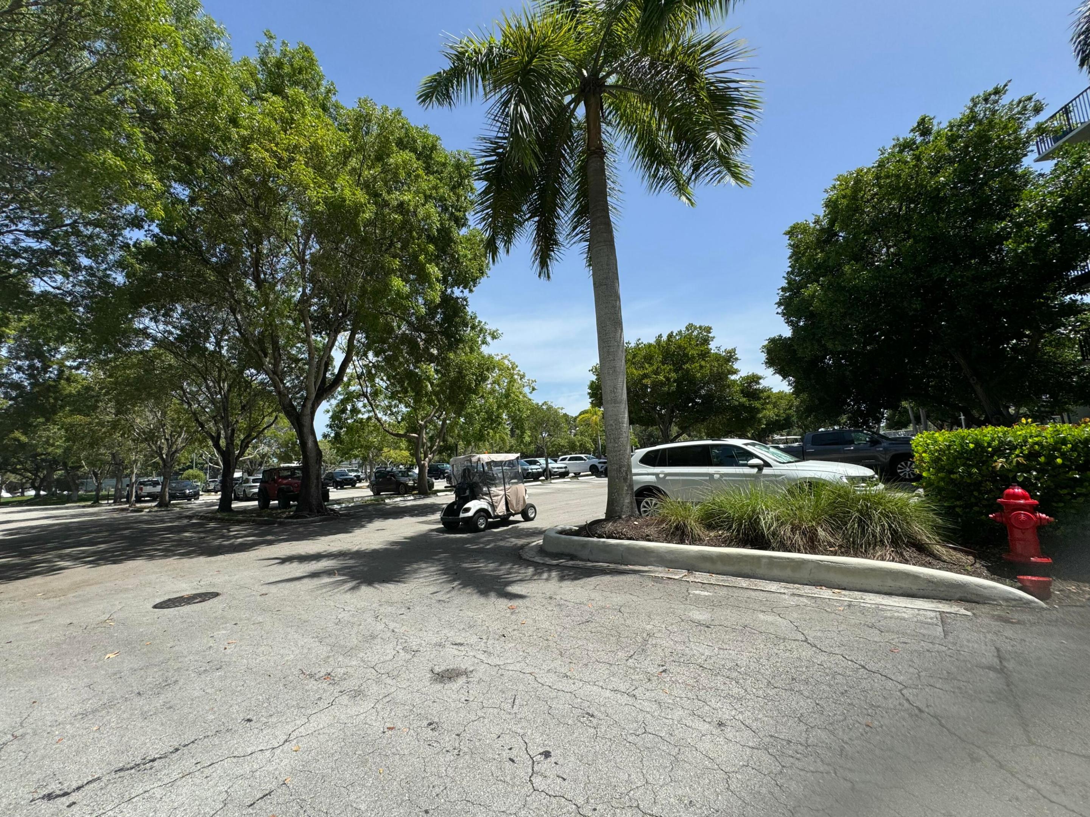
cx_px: 545
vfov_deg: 85.7
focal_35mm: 14
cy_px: 408
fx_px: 441
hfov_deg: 102.1
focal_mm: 2.22
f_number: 2.2
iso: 50
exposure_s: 1/1709
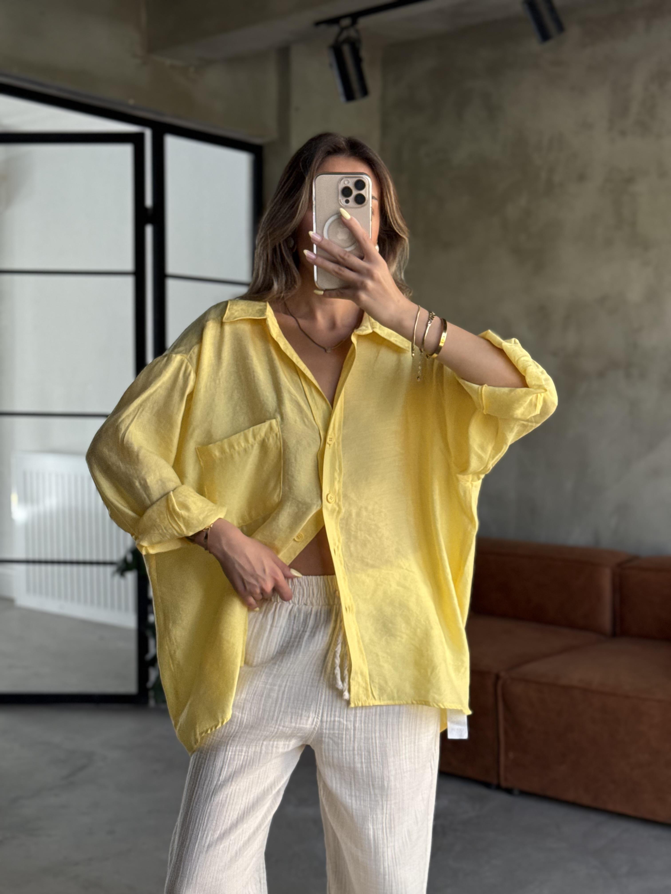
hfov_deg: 30.3
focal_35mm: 48
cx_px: 336
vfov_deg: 39.7
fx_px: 1241
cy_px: 447
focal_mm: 6.76
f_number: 1.78
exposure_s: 1/157
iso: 160
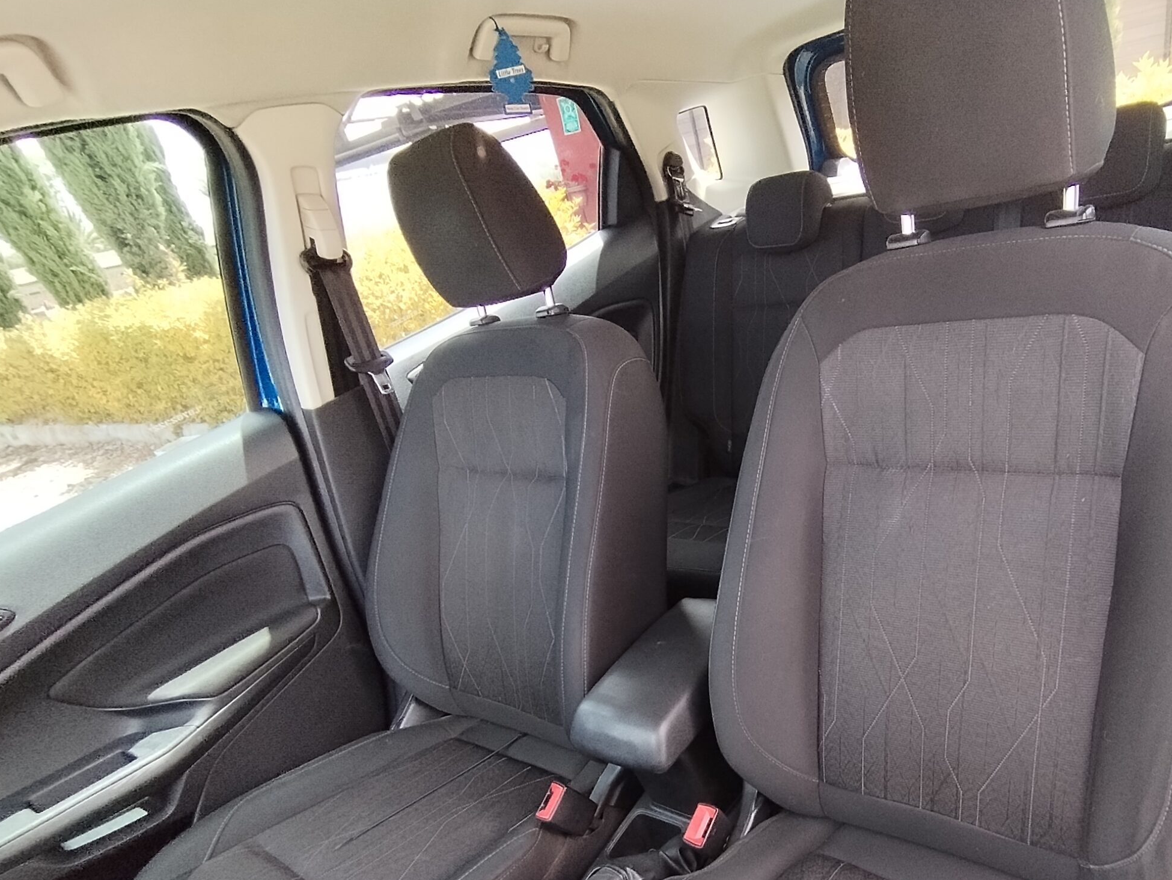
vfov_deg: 62.2
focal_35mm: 21
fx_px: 711
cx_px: 766
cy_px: 570
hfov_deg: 76.9
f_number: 2.2
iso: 113
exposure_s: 1/50
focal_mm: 1.42
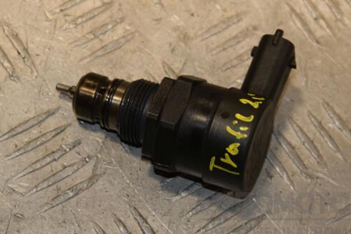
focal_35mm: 192
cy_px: 108
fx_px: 1869
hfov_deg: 10.7
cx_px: 187
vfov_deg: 7.2
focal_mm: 105
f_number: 8
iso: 800
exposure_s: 1/200
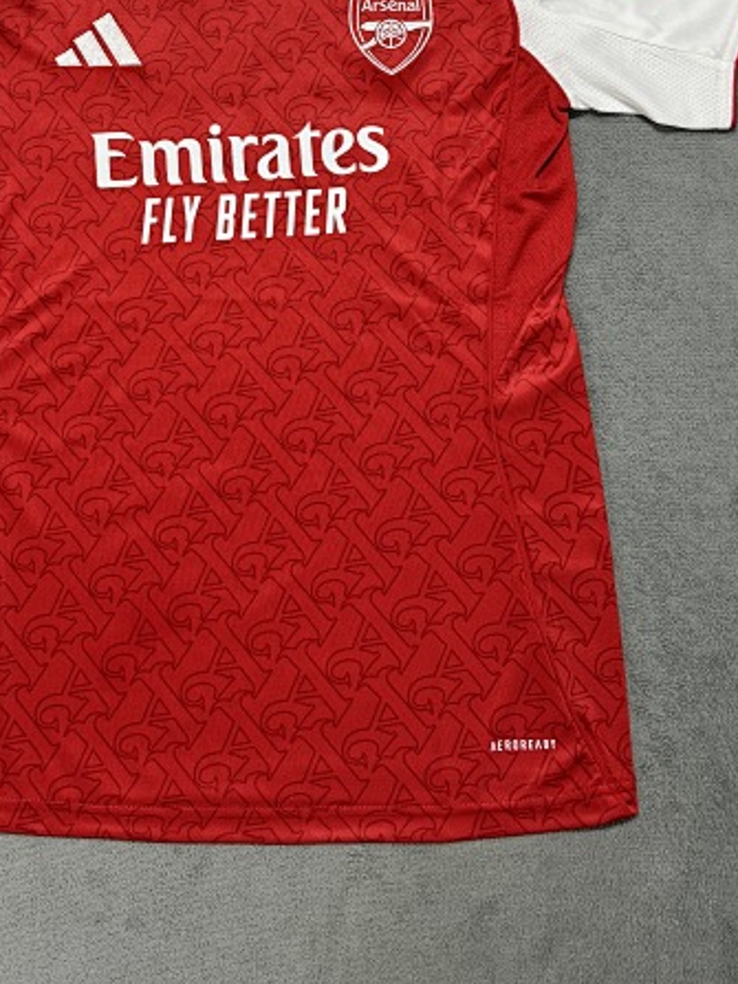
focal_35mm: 43
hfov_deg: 33.3
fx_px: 1223
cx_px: 251
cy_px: 189
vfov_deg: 41.8
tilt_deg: -78.4
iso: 200
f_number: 1.78
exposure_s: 1/50
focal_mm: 6.76
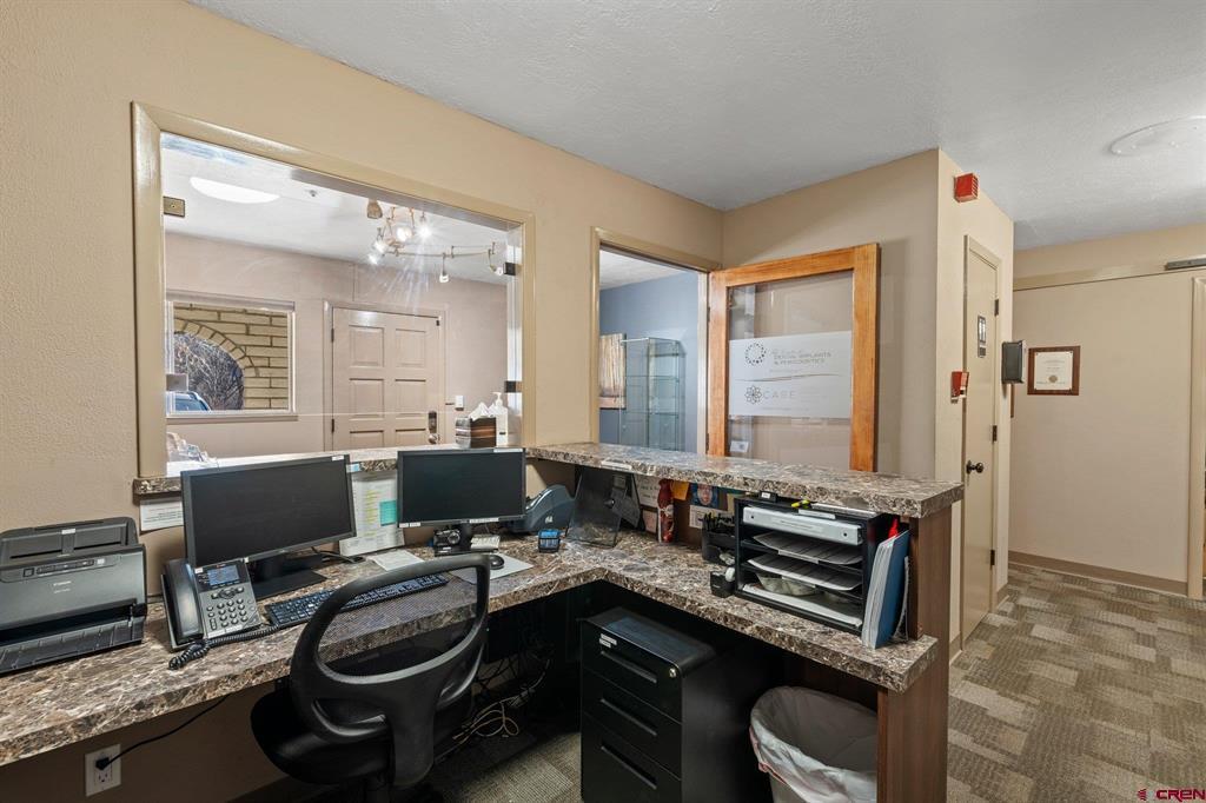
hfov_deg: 96.8
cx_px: 603
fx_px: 536
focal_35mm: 16
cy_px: 402
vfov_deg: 73.7
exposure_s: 1.3
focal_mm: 16
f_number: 8
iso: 400
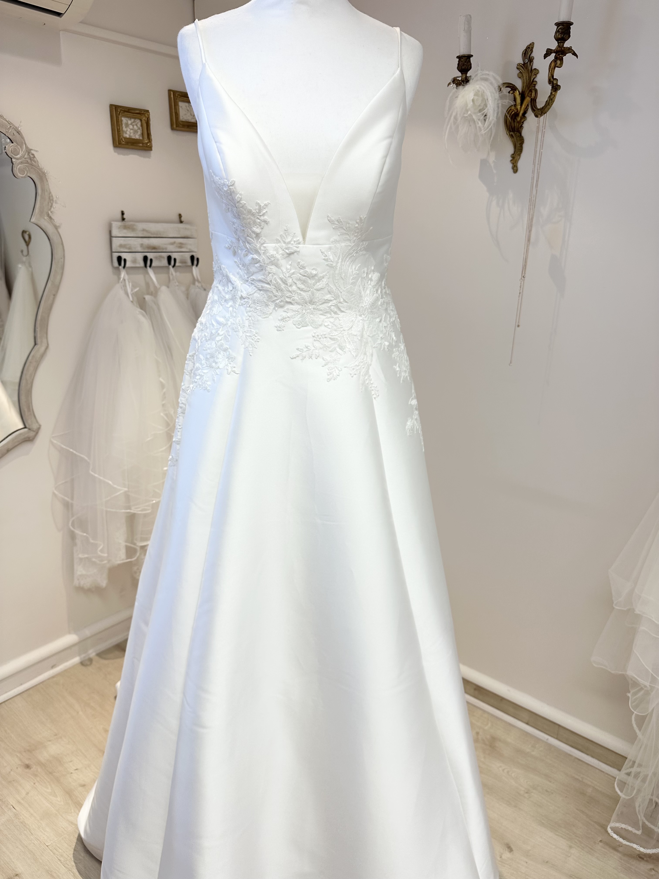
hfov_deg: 56.8
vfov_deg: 71.6
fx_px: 609
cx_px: 330
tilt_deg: -17.5
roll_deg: -2.0
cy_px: 440
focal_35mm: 24
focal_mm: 6.86
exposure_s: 1/106
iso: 64
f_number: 1.78
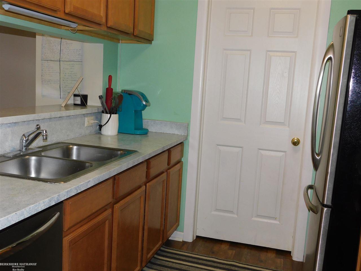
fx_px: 375
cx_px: 180
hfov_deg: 51.4
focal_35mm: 36
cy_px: 136
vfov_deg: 39.7
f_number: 3.5
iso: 200
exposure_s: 1/30
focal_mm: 6.3
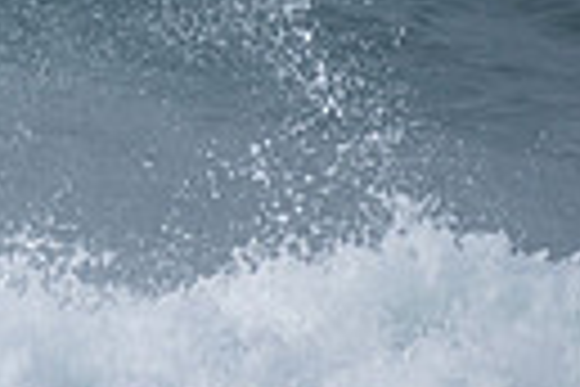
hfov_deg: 0.8
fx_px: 39115
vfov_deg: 0.6
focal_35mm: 2428
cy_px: -223
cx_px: -549
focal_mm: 500
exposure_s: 1/1000
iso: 100
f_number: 5.6
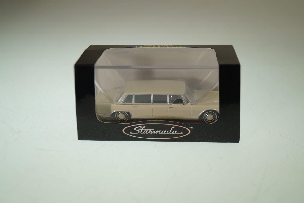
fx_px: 443
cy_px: 102
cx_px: 152
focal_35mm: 52
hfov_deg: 37.9
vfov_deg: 25.7
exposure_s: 1/60
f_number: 5
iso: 100
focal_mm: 35
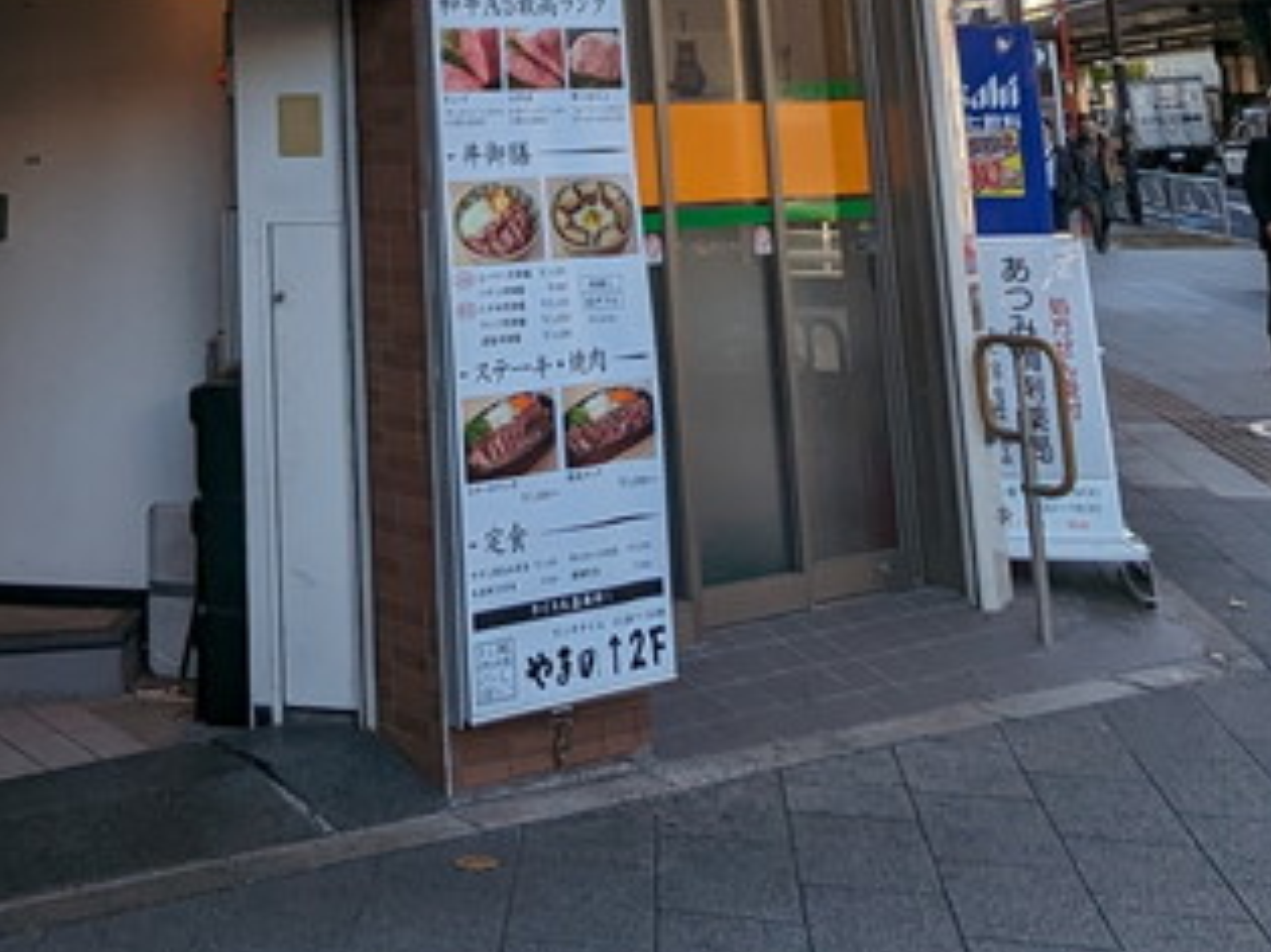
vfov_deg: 24.2
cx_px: 186
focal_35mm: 52
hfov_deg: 35.2
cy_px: -311
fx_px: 1909
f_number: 2.2
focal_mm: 2.35
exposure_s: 1/732
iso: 43
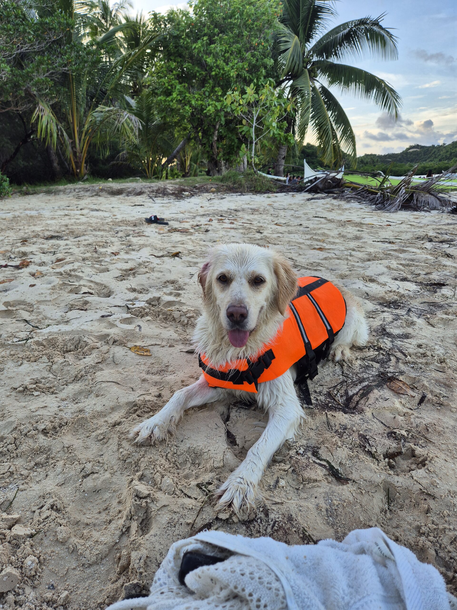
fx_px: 405
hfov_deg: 58.9
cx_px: 228
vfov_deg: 73.9
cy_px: 305
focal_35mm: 23
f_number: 1.8
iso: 25
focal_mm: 5.4
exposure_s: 1/361
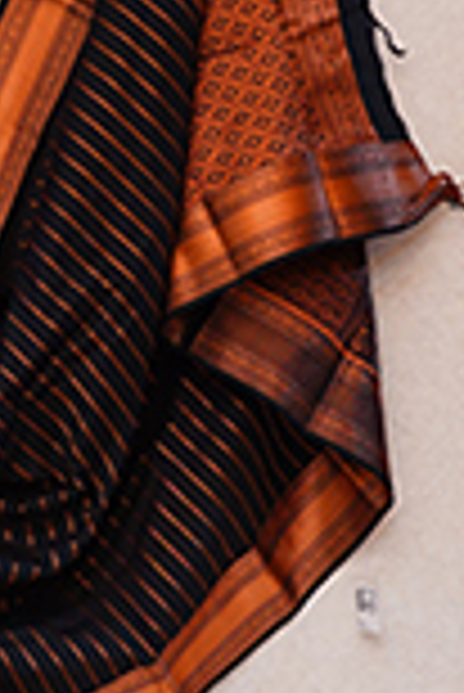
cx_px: -34
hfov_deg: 14.3
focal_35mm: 94
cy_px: 369
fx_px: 1813
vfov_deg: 21.7
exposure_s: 1/100
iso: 800
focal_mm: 29
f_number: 4
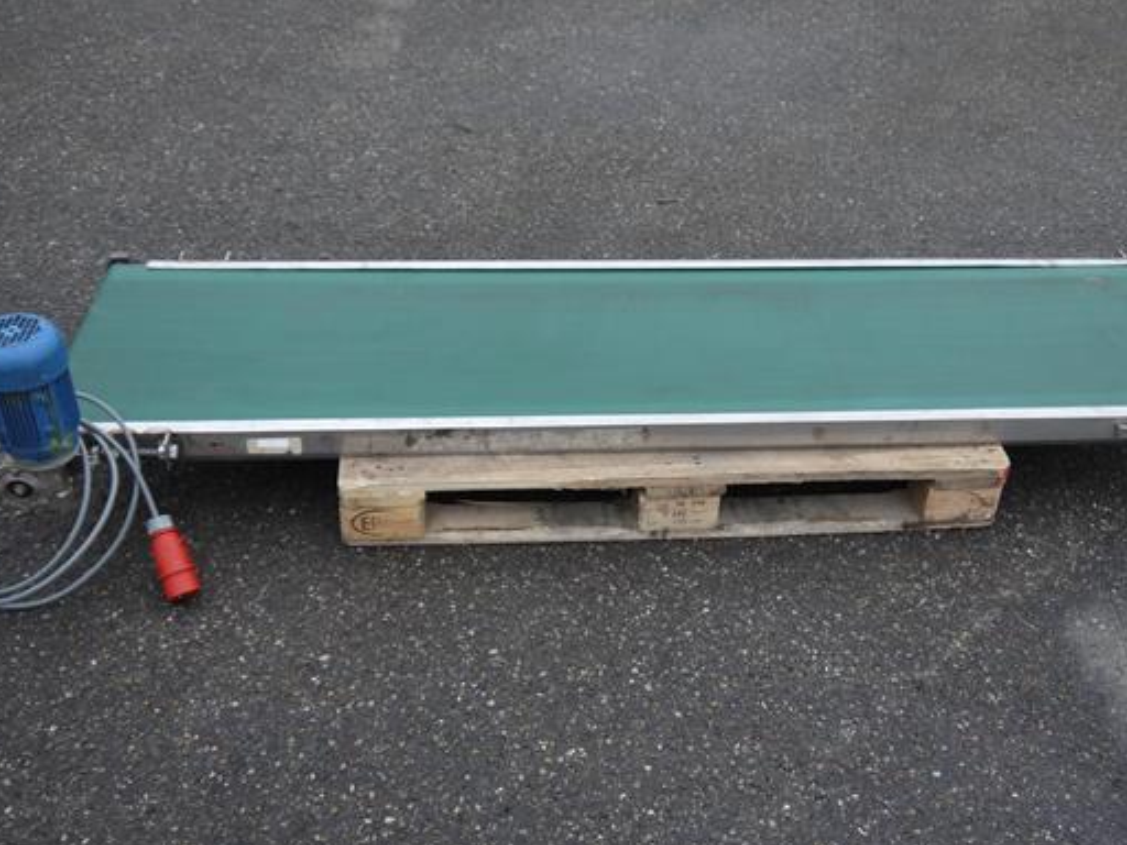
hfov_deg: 46.8
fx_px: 1302
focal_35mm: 40
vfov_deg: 36.0
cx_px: 601
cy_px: 418
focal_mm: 16
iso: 400
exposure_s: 1/50
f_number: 3.8
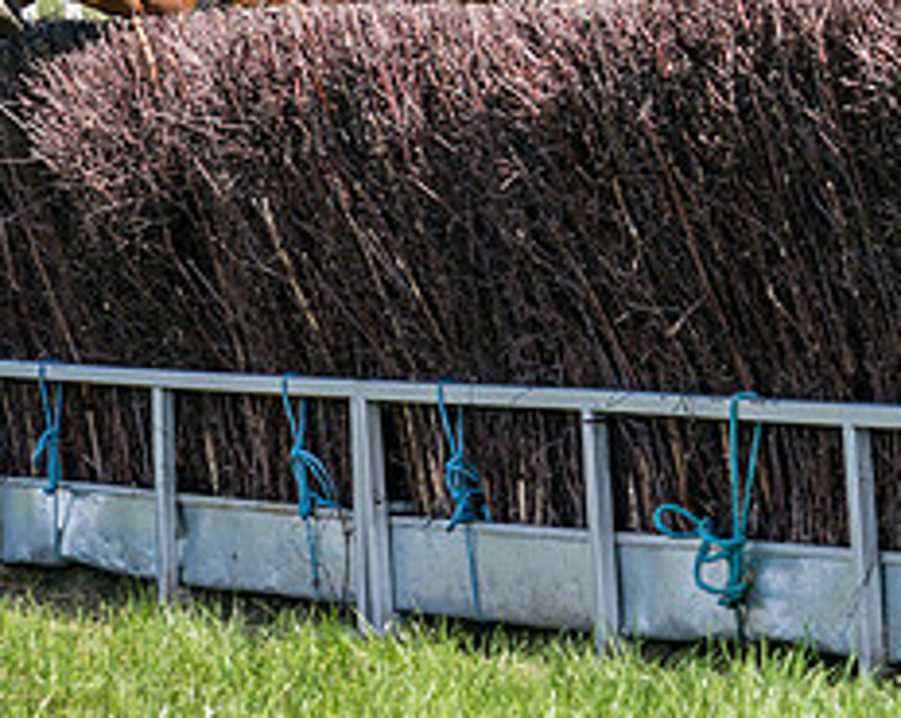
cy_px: -156
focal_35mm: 307
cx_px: 368
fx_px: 8176
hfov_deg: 6.3
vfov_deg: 5.0
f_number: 4
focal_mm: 104
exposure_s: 1/1600
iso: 200
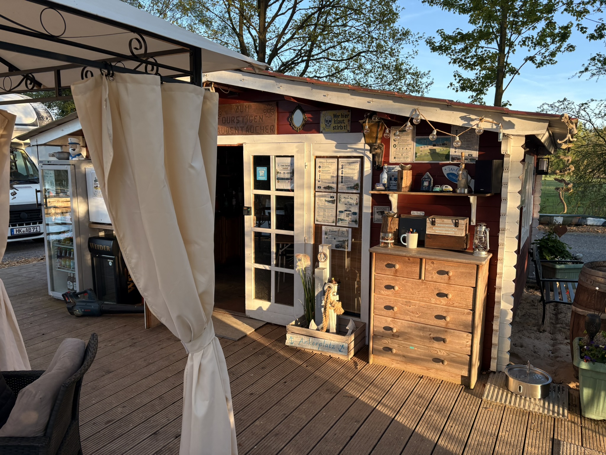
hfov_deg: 67.3
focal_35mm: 26
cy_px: 228
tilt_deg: -8.9
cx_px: 303
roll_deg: +0.3
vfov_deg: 53.1
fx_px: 455
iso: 64
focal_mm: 5.96
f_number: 1.6
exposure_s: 1/459
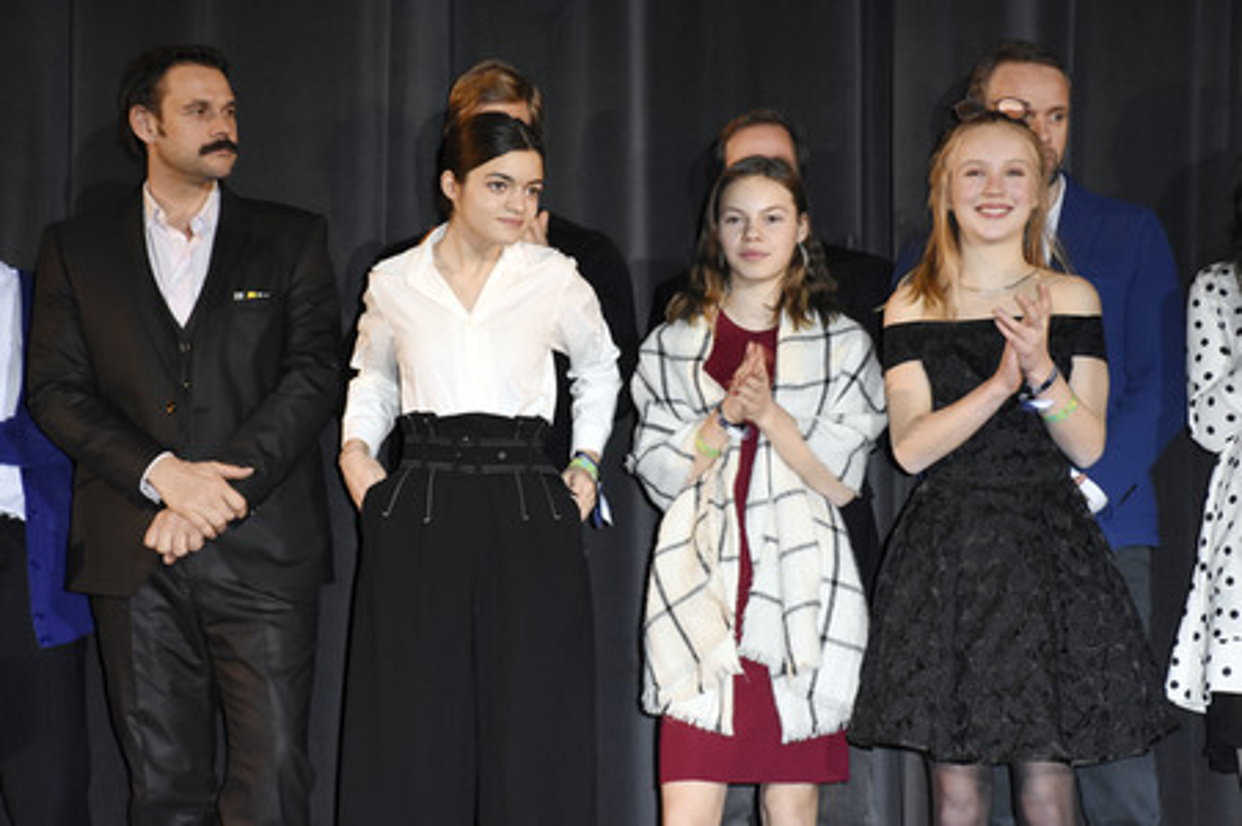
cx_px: 621
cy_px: 413
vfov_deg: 13.0
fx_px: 3620
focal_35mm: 105
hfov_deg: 19.5
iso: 2500
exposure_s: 1/125
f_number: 6.3
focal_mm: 70
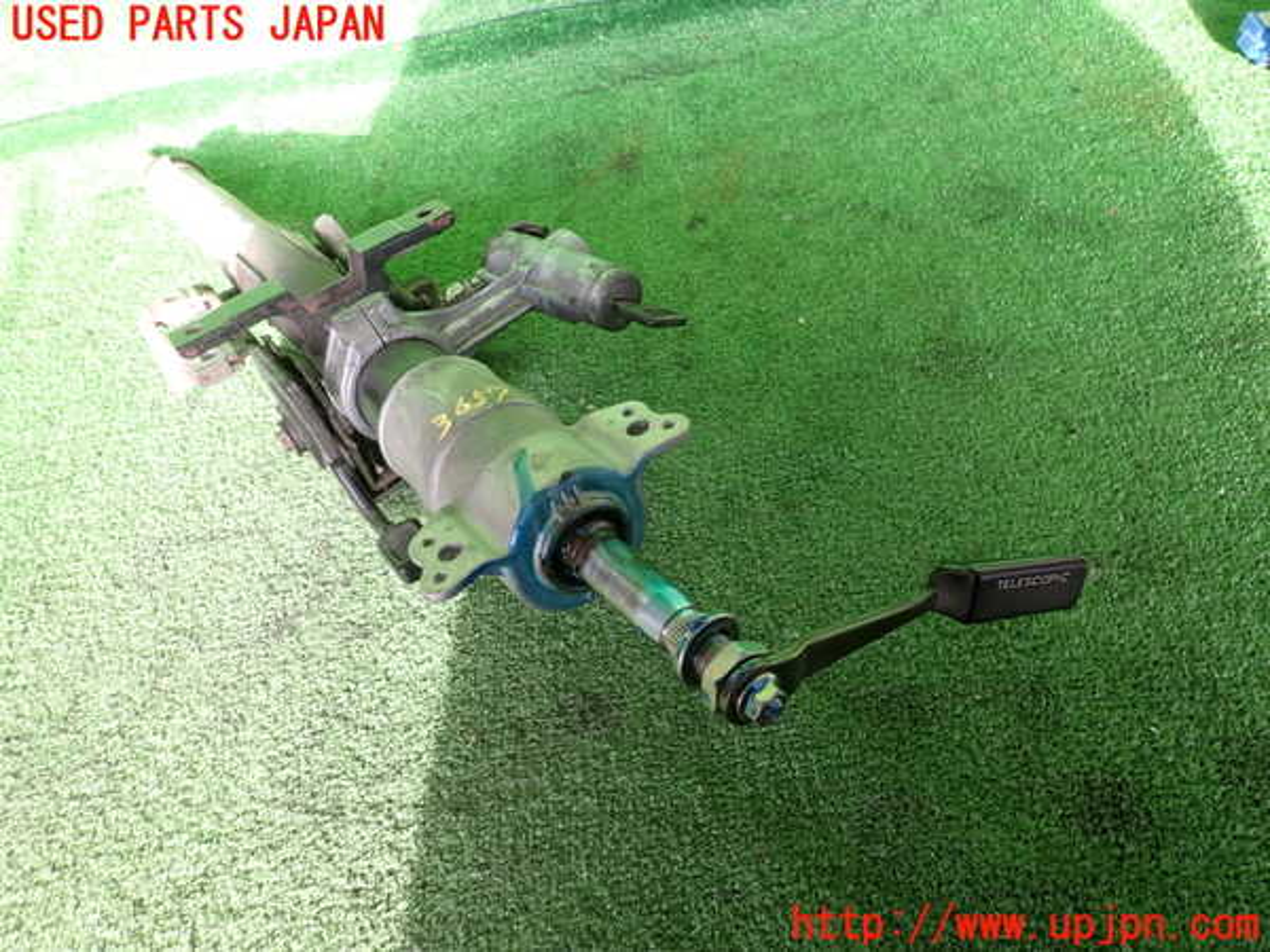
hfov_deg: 69.4
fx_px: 917
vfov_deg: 54.9
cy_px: 476
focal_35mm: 25
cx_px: 635
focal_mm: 4.5
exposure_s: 1/60
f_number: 2
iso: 100
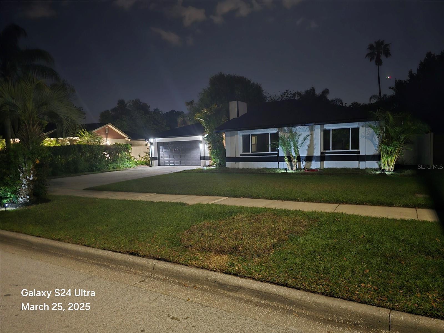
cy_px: 166
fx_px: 295
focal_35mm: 23
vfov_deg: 58.9
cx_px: 222
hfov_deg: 73.9
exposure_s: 1/15
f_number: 1.7
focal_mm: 6.3
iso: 2500
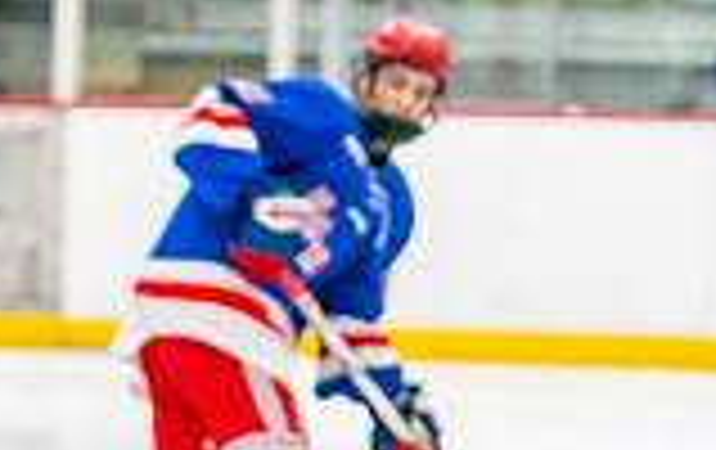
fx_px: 6705
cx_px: -592
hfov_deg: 6.0
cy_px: 821
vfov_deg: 3.8
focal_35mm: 343
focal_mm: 77
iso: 3200
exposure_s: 1/1250
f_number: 2.8
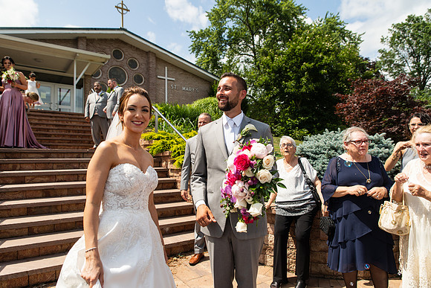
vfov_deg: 53.2
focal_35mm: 24
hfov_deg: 73.7
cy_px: 144
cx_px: 216
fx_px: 287
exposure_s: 1/1000
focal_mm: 24
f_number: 4
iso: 125
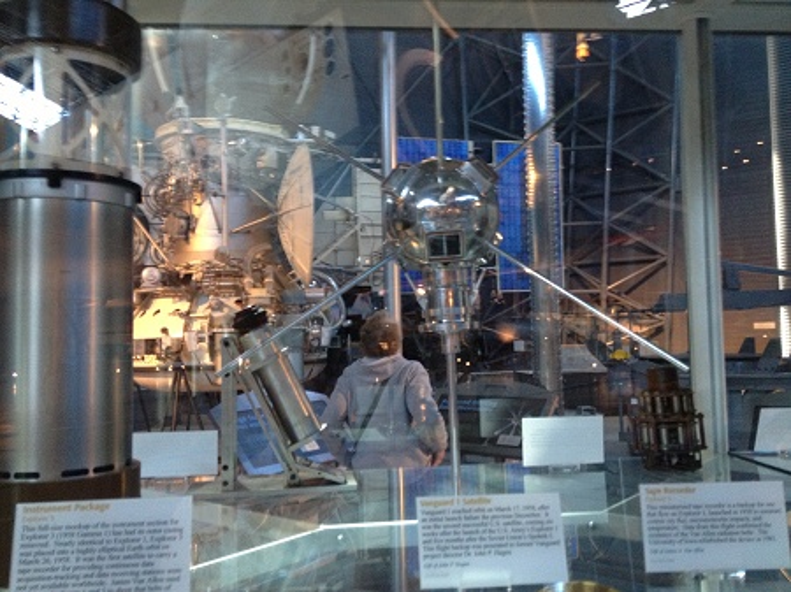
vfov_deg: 40.7
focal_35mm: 35
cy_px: 296
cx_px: 396
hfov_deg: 52.7
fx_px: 799
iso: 250
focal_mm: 4.28
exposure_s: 1/20
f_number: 2.4
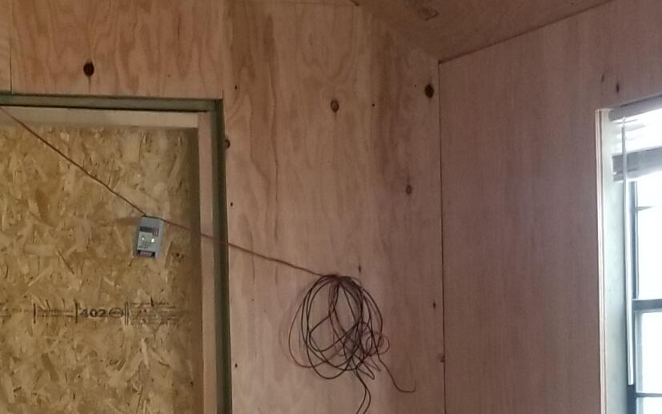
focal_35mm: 100
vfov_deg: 13.0
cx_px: 170
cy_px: 383
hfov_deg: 20.6
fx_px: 1804
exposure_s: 1/15
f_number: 1.7
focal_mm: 4.3
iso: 125
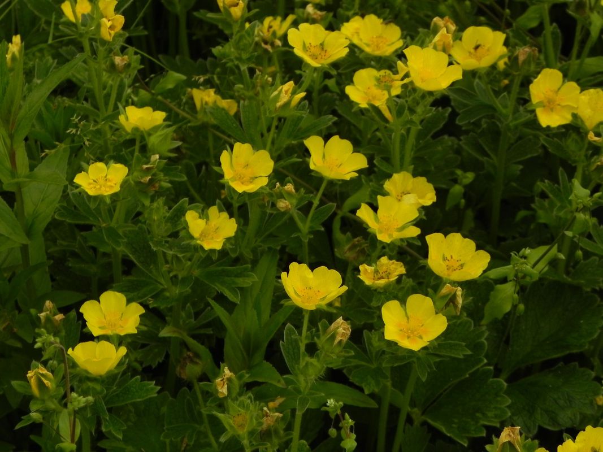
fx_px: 2508
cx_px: 302
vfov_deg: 10.3
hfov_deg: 13.7
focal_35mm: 144
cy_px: 226
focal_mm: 25.7
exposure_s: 1/1000
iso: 160
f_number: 5
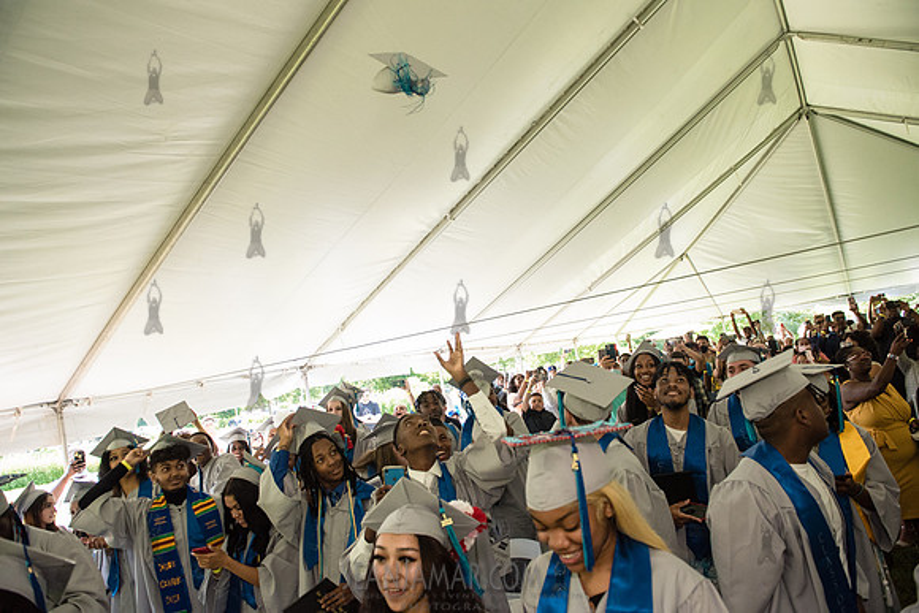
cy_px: 306
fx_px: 613
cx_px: 460
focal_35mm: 24
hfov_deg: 73.7
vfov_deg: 53.2
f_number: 4
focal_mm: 24
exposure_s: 1/800
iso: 2500
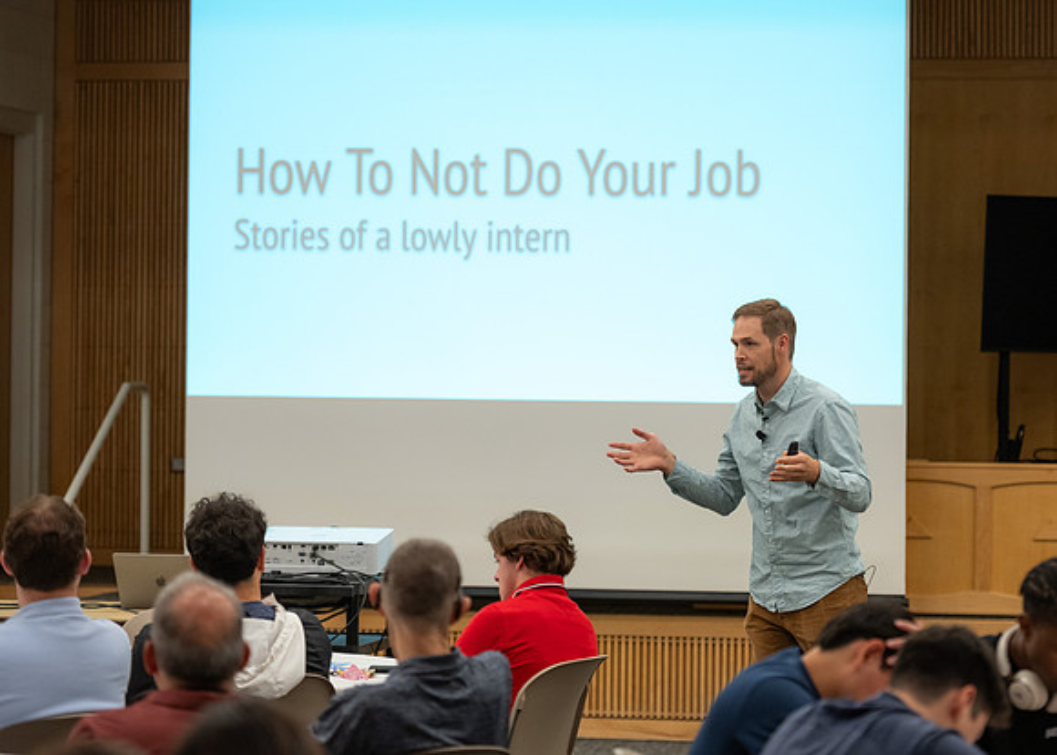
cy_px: 327
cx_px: 644
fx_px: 3963
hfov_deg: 15.2
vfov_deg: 10.9
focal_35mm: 132
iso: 800
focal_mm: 110
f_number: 2.8
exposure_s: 1/250
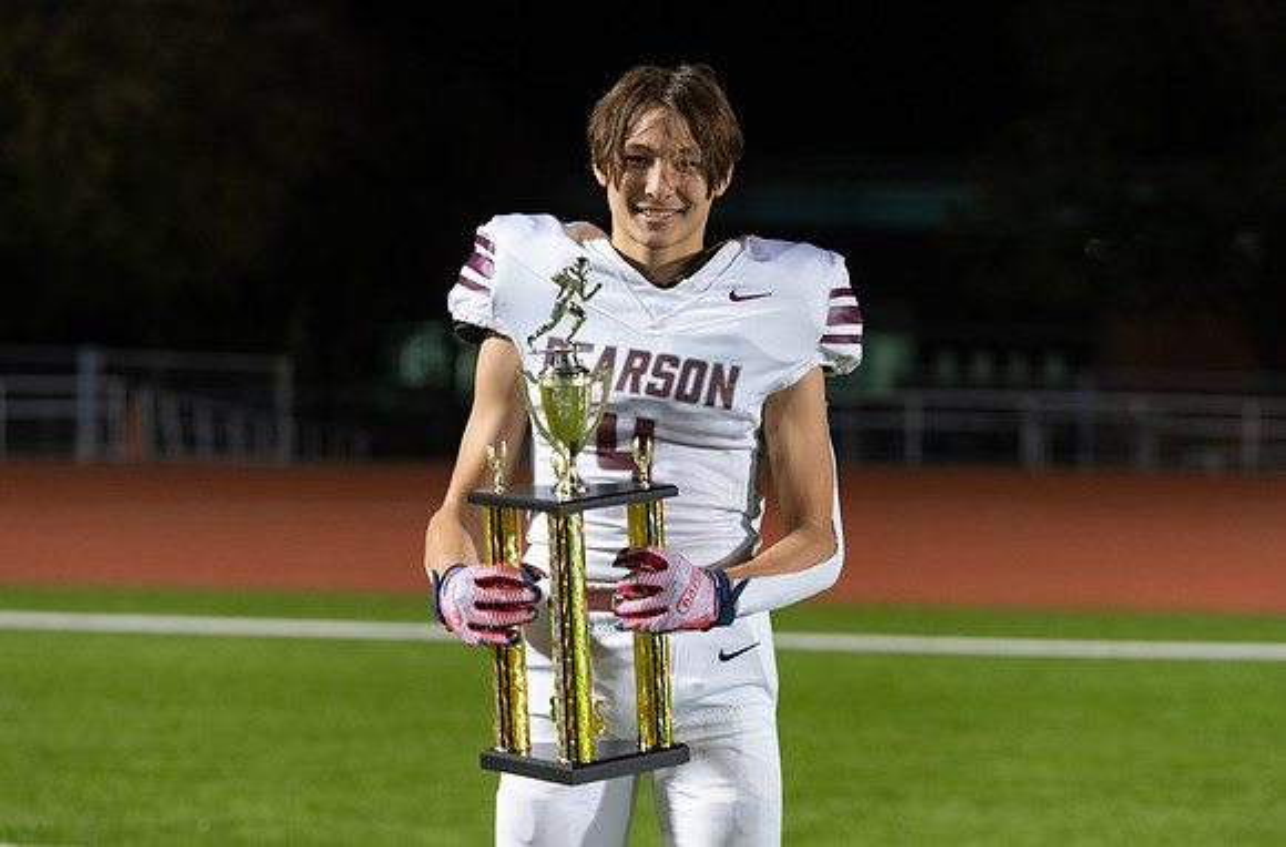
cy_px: 375
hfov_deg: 17.8
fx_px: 4109
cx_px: 675
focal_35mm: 115
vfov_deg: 11.8
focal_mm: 102
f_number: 3.5
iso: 4000
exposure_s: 1/320
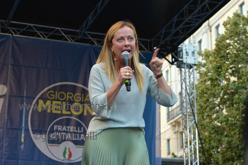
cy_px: 82
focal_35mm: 82
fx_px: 568
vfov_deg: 16.5
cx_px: 124
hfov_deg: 24.6
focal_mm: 55
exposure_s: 1/160
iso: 1400
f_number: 5.6
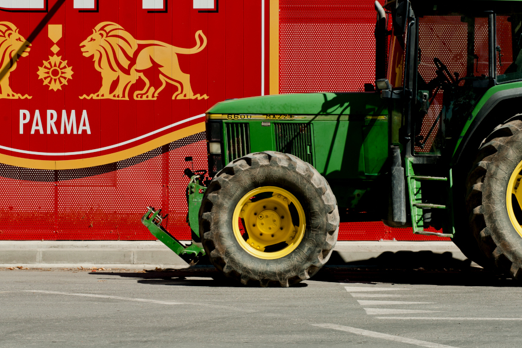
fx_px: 1929
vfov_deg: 10.3
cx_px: 188
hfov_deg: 15.4
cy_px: 121
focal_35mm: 133
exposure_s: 1/640
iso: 250
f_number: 8
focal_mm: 100
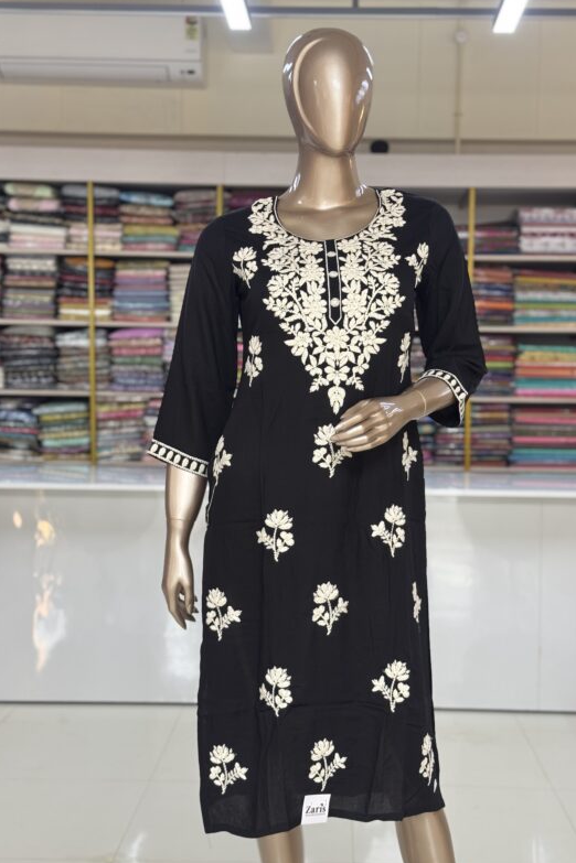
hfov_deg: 26.5
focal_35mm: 51
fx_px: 1224
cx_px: 327
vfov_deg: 38.9
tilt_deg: -2.1
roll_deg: -1.0
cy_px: 434
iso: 64
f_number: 1.78
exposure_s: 1/50
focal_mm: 6.76
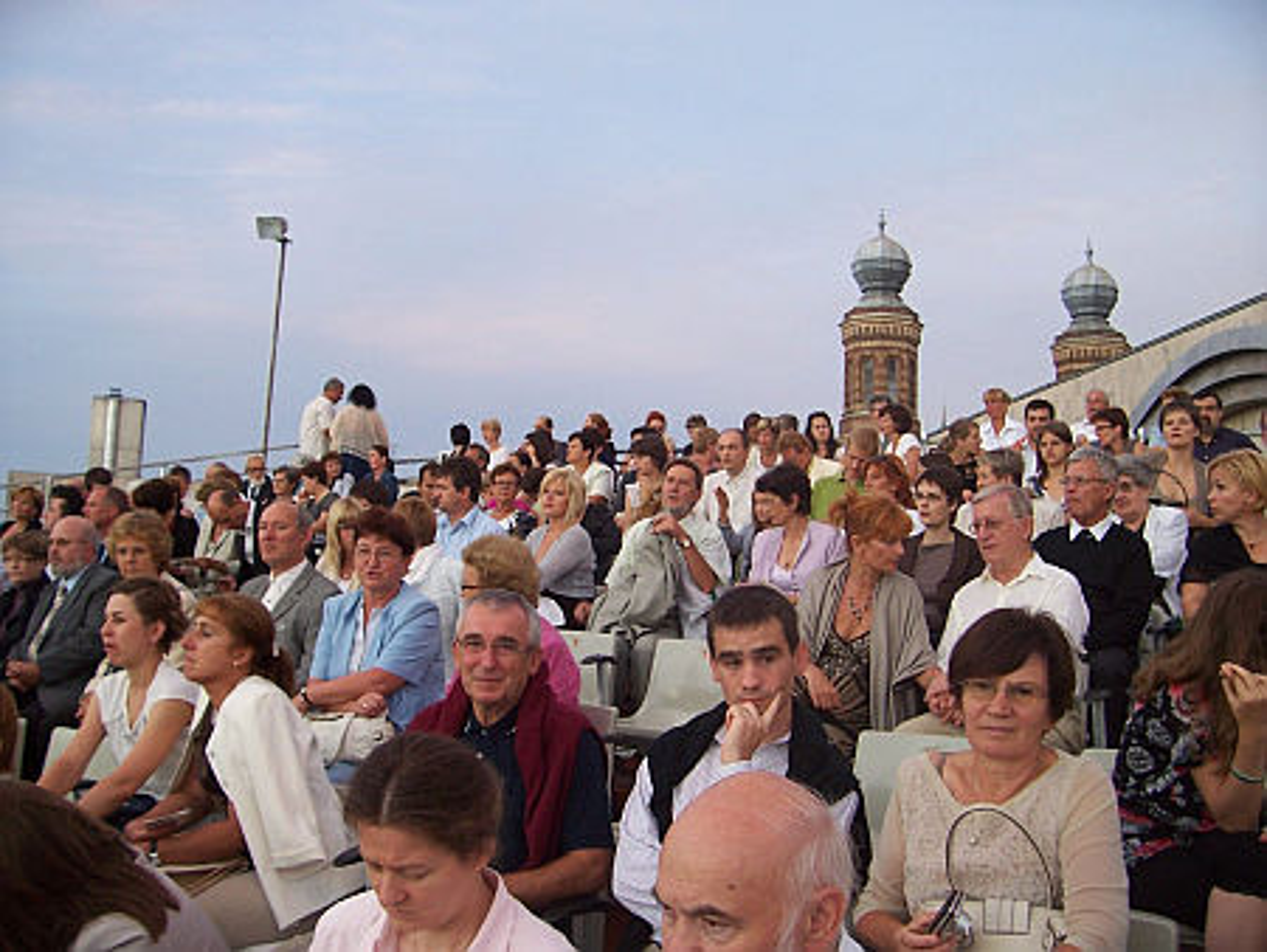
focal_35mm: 34
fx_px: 1245
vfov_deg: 41.8
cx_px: 634
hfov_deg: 53.9
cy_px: 476
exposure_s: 1/45
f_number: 2.7
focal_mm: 5.6
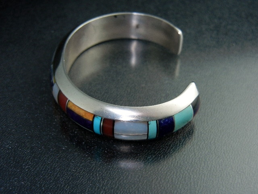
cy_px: 97
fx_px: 440
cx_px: 129
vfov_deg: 24.8
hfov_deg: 32.7
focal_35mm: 59
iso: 200
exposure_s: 1/30
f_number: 4
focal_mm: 10.6
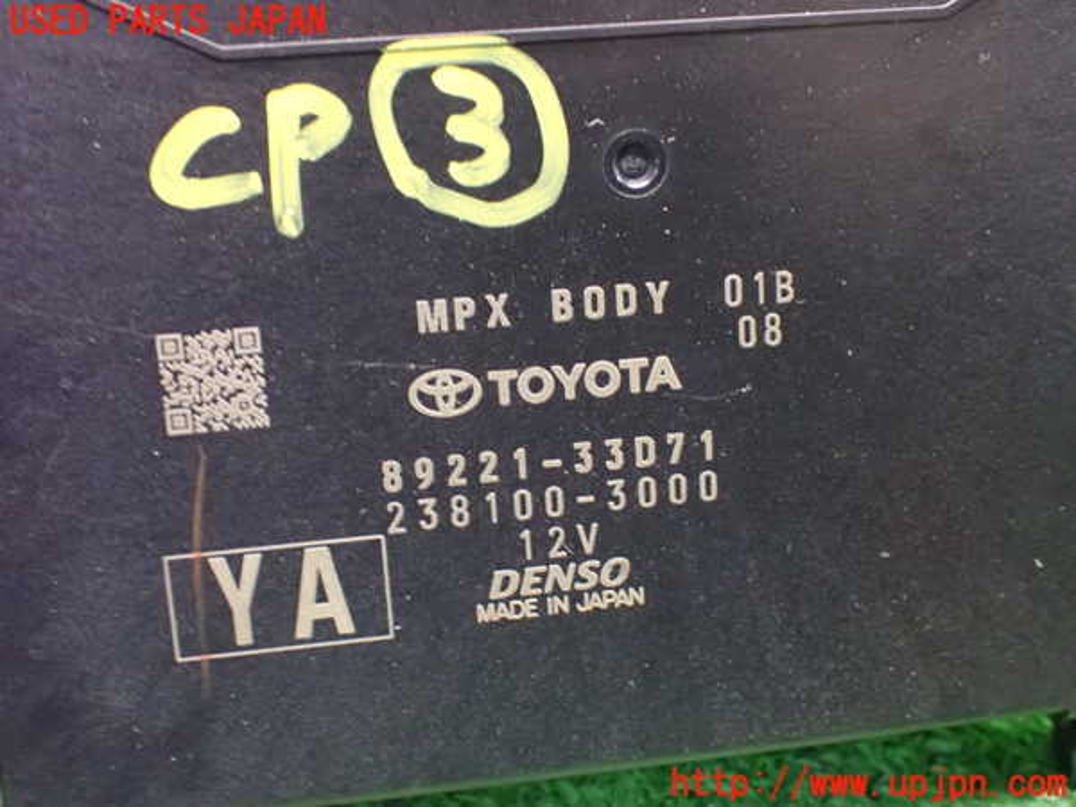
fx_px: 1274
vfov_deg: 35.1
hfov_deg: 45.8
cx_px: 538
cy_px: 404
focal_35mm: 41
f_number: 2.8
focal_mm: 7.31
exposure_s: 1/25
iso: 1600
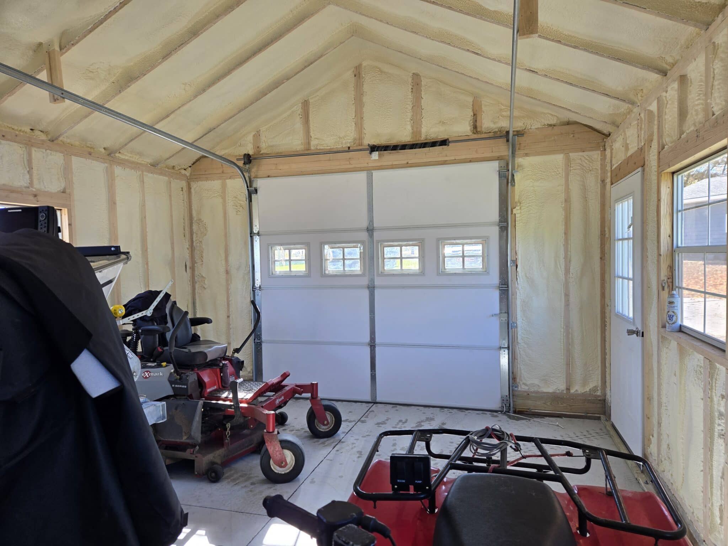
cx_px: 364
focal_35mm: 23
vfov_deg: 58.9
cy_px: 273
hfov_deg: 73.9
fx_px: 484
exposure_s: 1/180
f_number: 1.8
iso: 64
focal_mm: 5.4
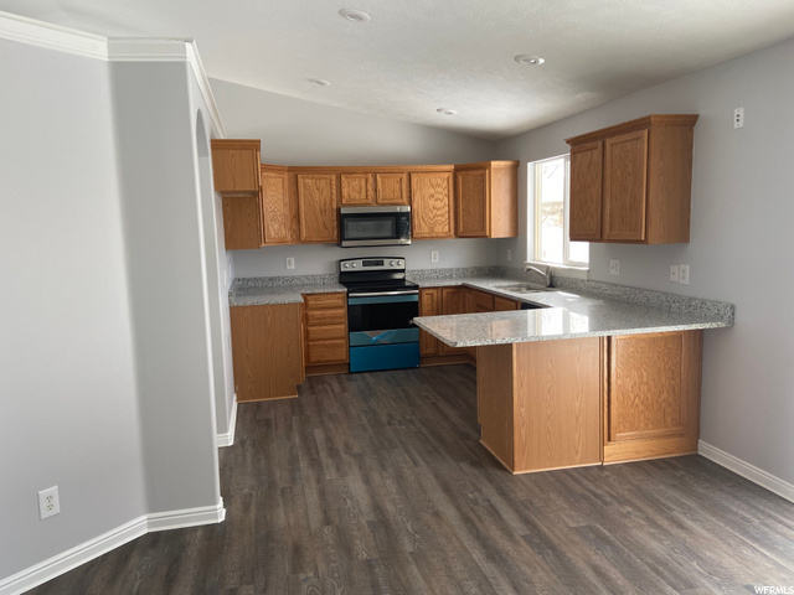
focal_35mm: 26
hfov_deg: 67.3
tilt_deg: -7.8
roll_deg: +0.9
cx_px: 397
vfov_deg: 53.1
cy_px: 298
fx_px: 596
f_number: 1.8
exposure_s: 1/121
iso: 50
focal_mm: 4.25
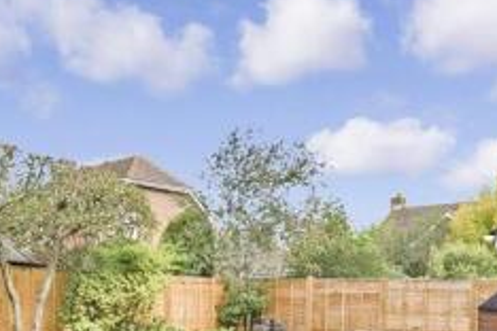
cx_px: 202
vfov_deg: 30.6
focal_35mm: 42
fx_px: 580
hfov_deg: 46.2
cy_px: 294
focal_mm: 10
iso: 200
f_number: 7.1
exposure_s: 1/100
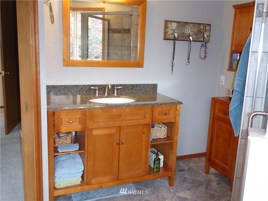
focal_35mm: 34
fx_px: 263
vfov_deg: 41.8
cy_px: 100
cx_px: 134
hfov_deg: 54.0
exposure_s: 1/60
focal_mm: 5.8
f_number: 3.6
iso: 500
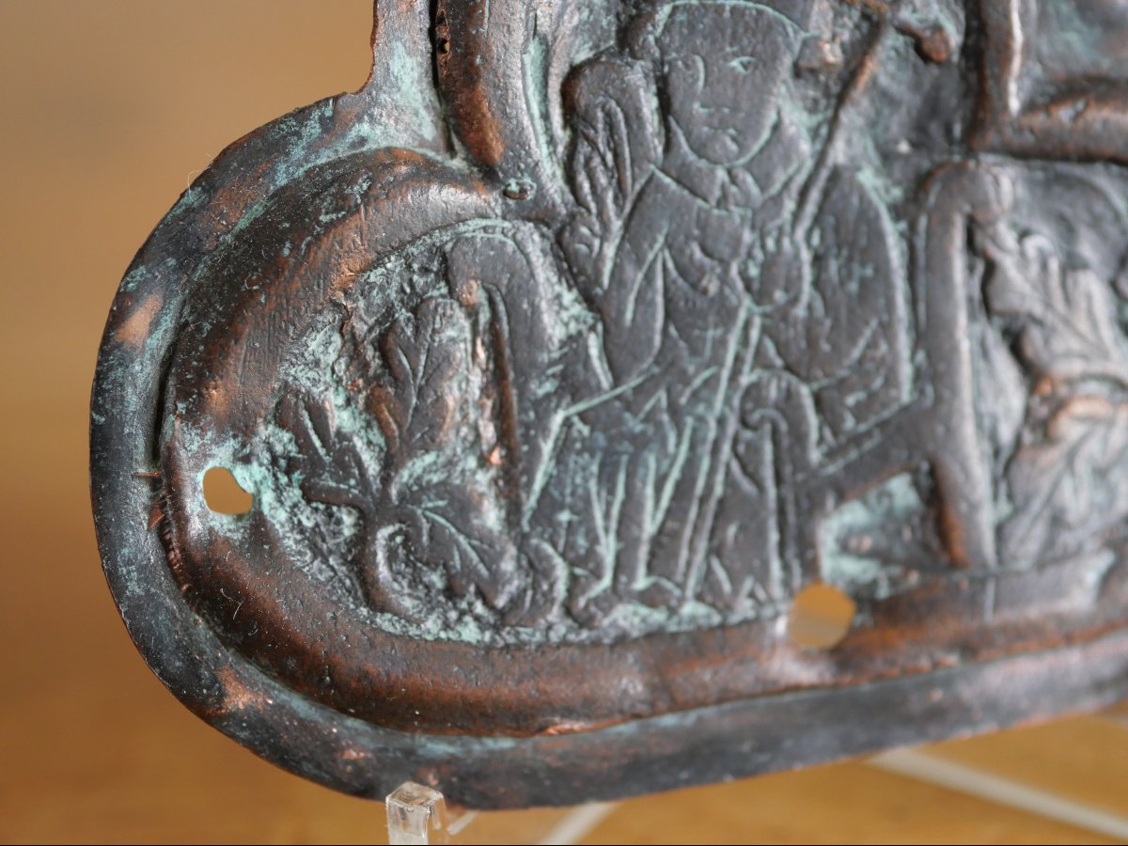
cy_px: 423
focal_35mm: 60
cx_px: 564
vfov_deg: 24.4
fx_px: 1955
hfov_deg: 32.2
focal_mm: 30
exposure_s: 1/60
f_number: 2.8
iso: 1250
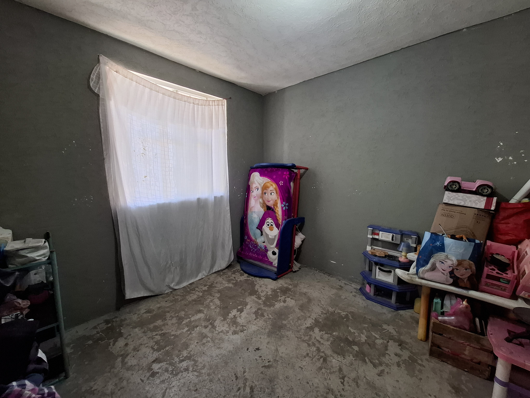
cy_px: 199
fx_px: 199
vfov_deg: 89.9
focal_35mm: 13
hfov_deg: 106.2
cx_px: 265
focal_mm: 1.74
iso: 160
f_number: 2.2
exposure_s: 1/40
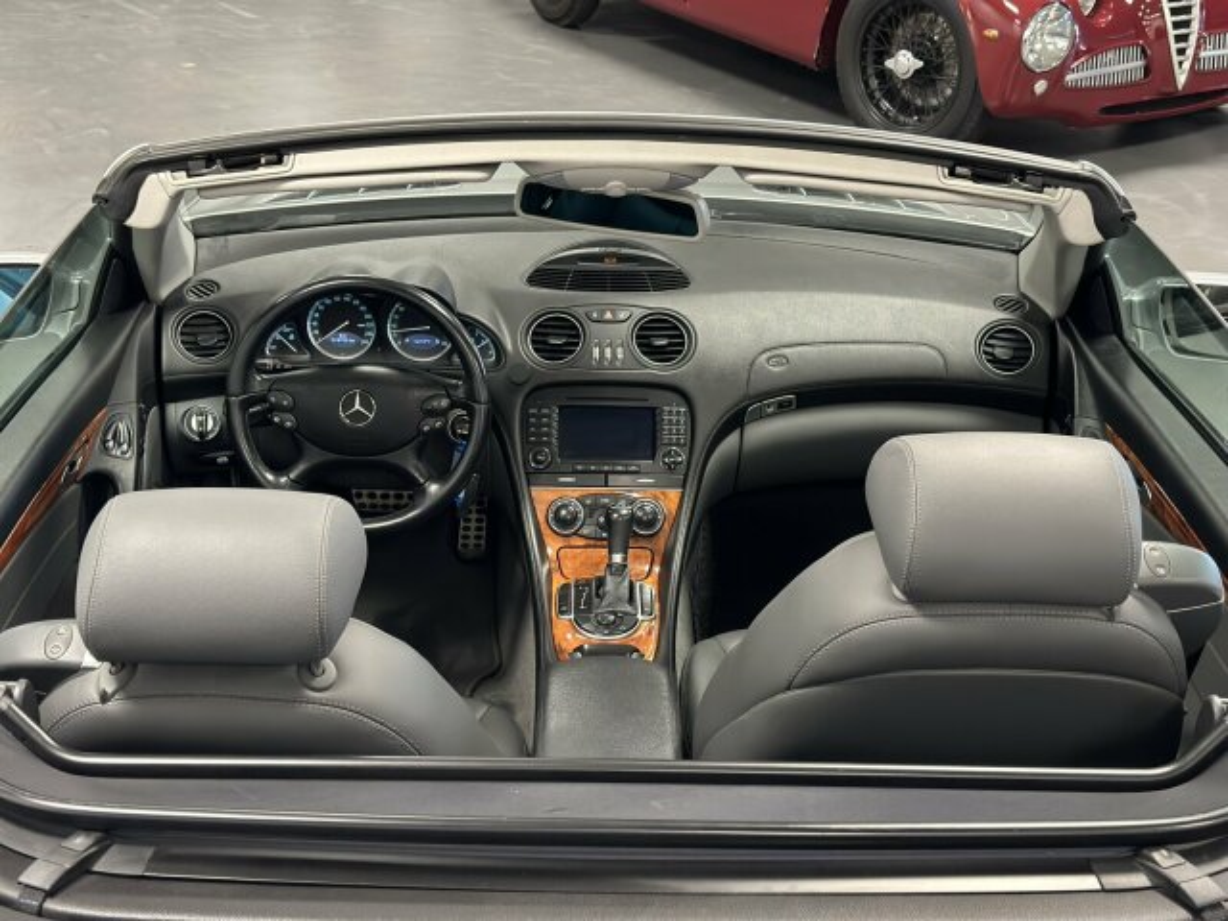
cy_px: 460
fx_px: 1703
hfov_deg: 39.7
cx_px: 614
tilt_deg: -27.1
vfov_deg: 30.3
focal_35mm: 48
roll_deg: -1.1
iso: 400
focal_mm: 6.86
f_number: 1.78
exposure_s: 1/40
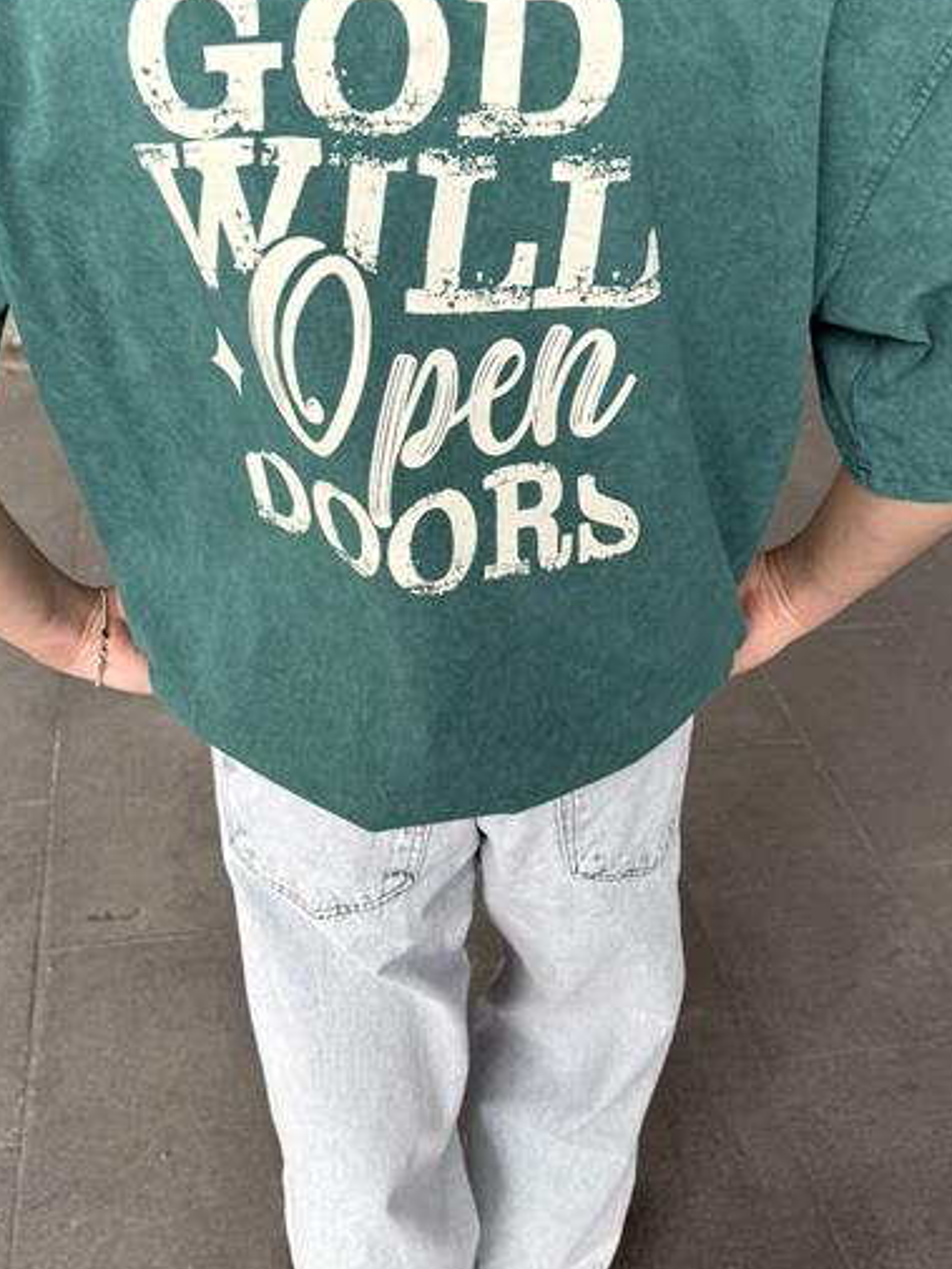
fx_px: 1393
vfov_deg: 48.9
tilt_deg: -31.5
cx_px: 419
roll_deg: -1.6
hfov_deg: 37.7
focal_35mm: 38
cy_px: 565
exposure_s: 1/365
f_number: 1.78
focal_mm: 6.76
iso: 80
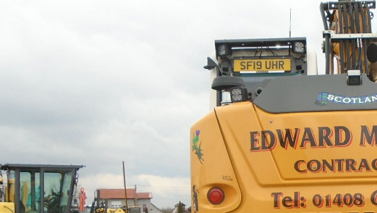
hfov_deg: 31.5
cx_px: 329
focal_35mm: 64
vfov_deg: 18.4
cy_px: 205
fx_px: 640
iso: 100
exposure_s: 1/500
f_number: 3.2
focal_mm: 4.6
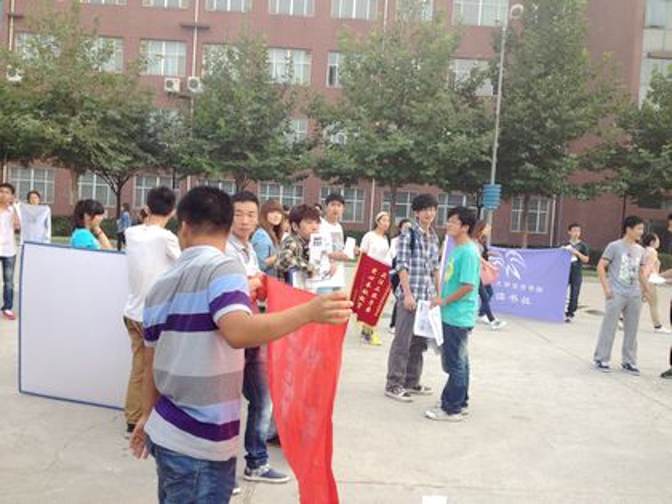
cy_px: 252
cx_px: 336
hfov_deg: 52.6
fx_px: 679
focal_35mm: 35
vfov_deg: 40.7
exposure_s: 1/120
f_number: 2.4
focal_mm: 4.28
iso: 100
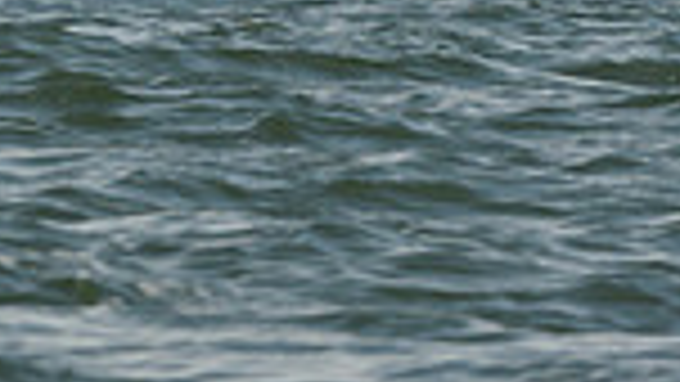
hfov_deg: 2.2
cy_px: -818
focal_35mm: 967
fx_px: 17439
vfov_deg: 1.3
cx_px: 7
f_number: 9
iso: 400
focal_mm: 240
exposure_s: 1/1250
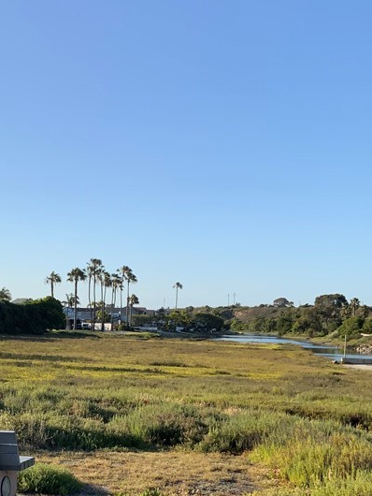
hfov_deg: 25.7
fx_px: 802
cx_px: 74
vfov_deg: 33.7
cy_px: 365
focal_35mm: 56
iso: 16
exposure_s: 1/1912
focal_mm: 3
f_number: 1.8
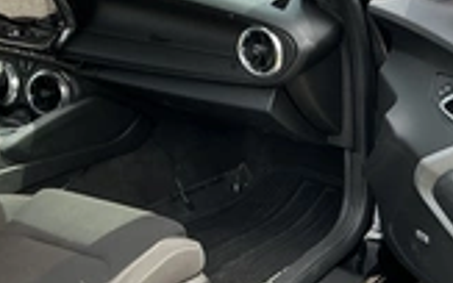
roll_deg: +2.8
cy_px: 203
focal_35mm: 73
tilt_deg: -25.6
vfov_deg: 17.8
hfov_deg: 26.4
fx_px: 902
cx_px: 475
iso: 25
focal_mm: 3
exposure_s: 1/268
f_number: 1.8
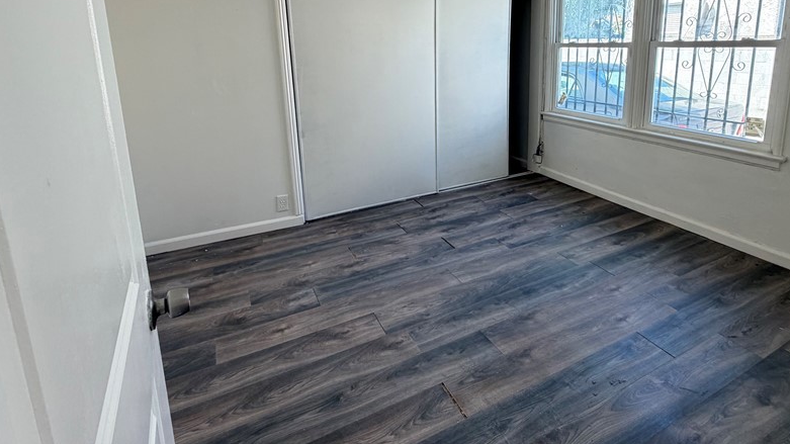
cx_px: 433
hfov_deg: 86.4
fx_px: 419
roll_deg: +1.3
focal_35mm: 20
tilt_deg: -11.0
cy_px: 122
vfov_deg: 53.8
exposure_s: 1/121
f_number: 2.2
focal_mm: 2.22
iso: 160
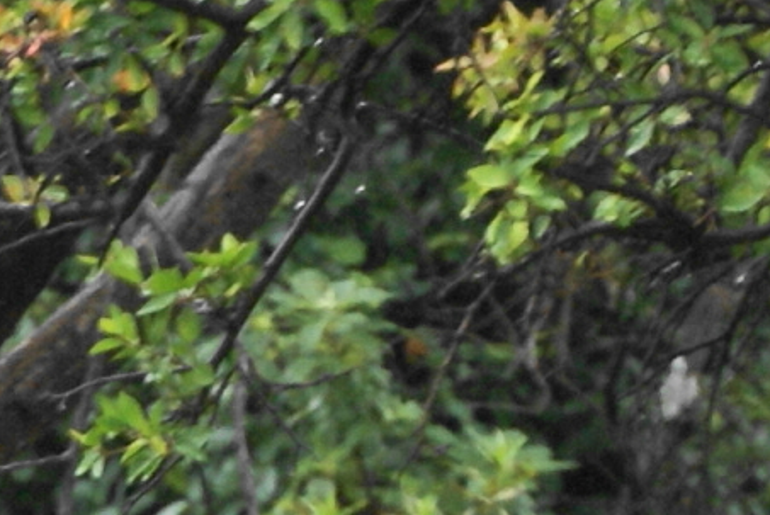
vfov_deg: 0.3
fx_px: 102699
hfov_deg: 0.4
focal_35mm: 4797
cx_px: -393
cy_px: 1372
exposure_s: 1/160
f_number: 8
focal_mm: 500
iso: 400
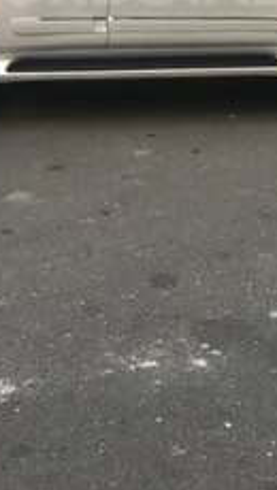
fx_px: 885
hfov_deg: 17.8
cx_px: 126
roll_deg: +0.4
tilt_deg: -6.8
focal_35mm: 68
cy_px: -19
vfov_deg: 28.7
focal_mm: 4.15
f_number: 2.2
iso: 25
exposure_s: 1/33
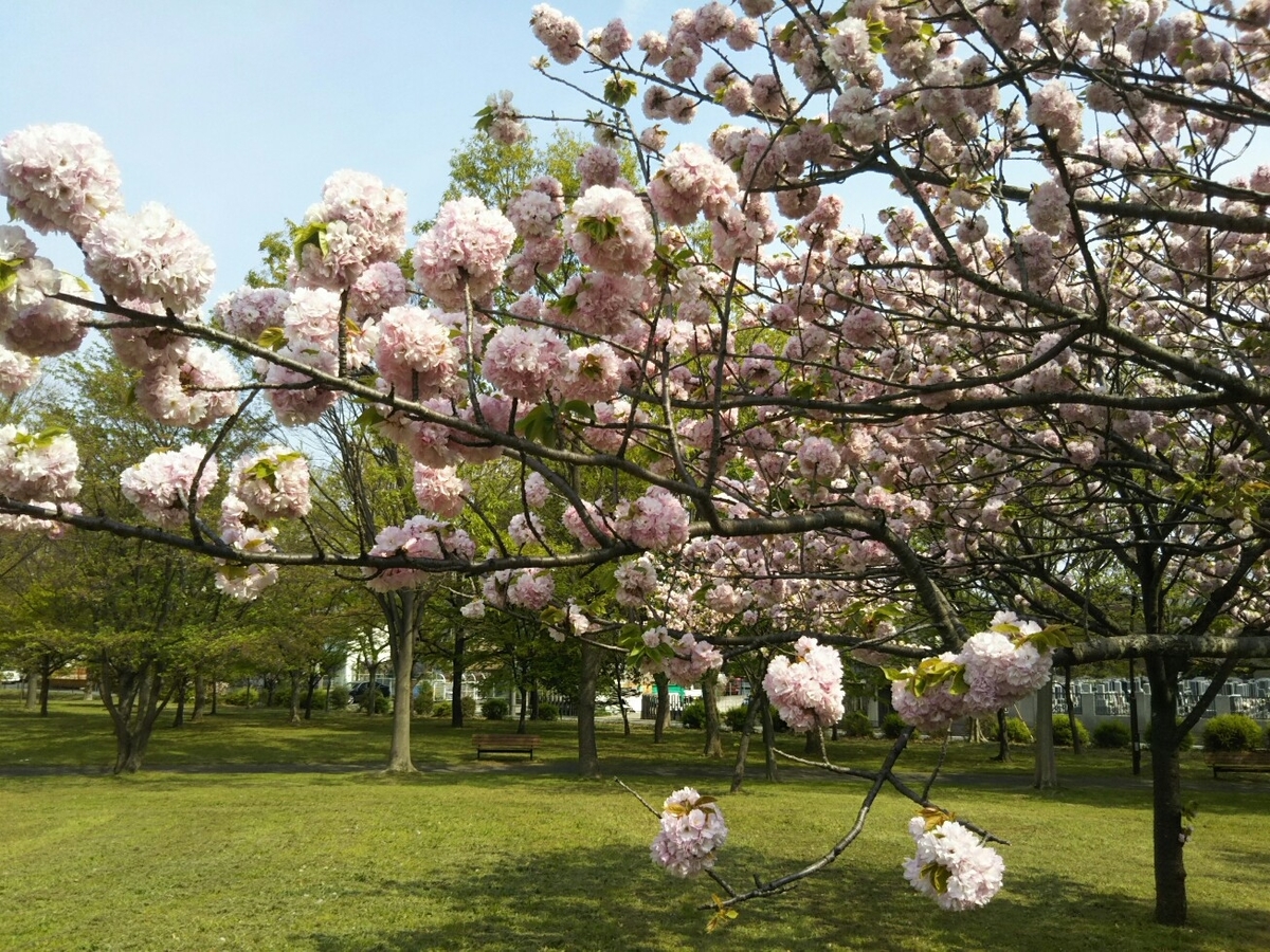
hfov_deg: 60.0
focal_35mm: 30
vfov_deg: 46.8
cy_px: 476
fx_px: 1101
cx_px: 635
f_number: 2.2
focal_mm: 4
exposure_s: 1/801
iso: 25
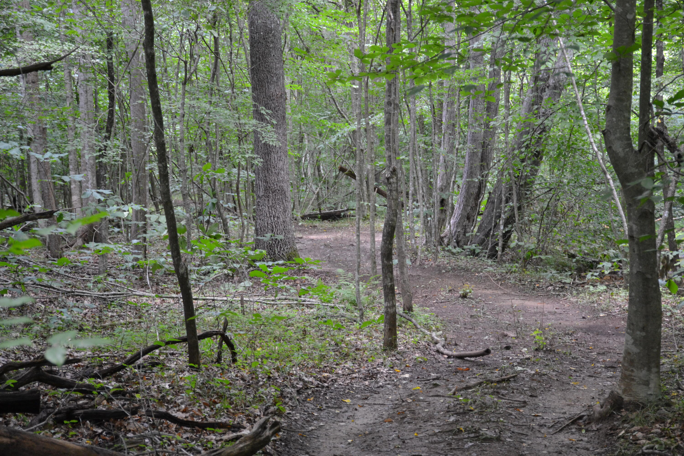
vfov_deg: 14.7
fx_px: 1767
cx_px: 342
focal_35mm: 93
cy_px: 228
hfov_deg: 21.9
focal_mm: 62
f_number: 5
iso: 1000
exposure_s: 1/60
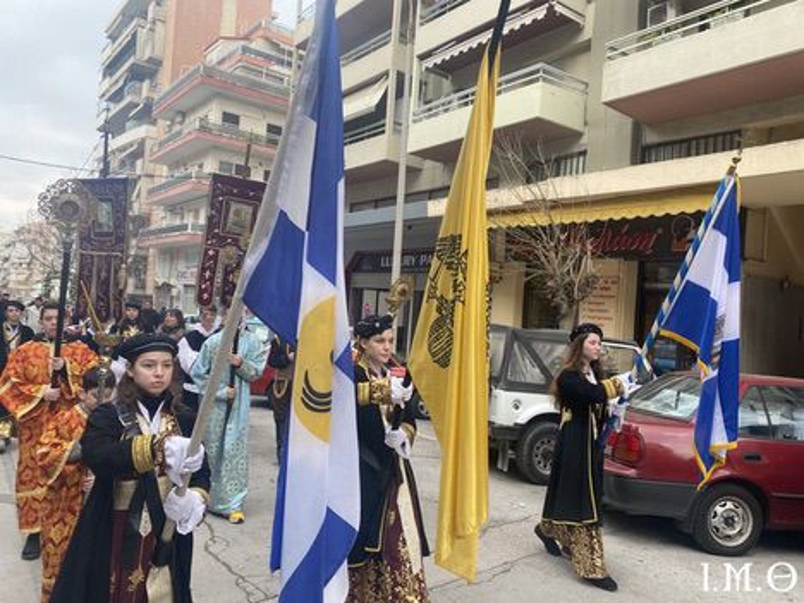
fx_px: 604
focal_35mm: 26
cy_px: 302
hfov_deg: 67.3
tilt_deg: +2.3
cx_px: 402
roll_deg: -3.3
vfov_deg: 53.1
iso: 32
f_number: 1.8
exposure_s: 1/235
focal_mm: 4.25
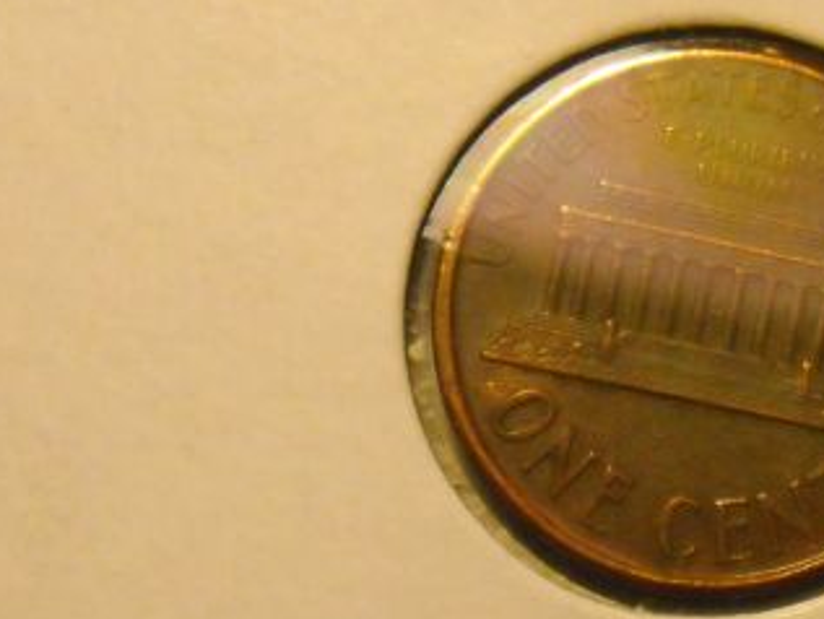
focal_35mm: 232
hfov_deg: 8.5
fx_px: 5525
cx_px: 730
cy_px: 493
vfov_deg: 6.4
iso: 590
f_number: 4.7
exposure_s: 1/250
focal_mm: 17.1
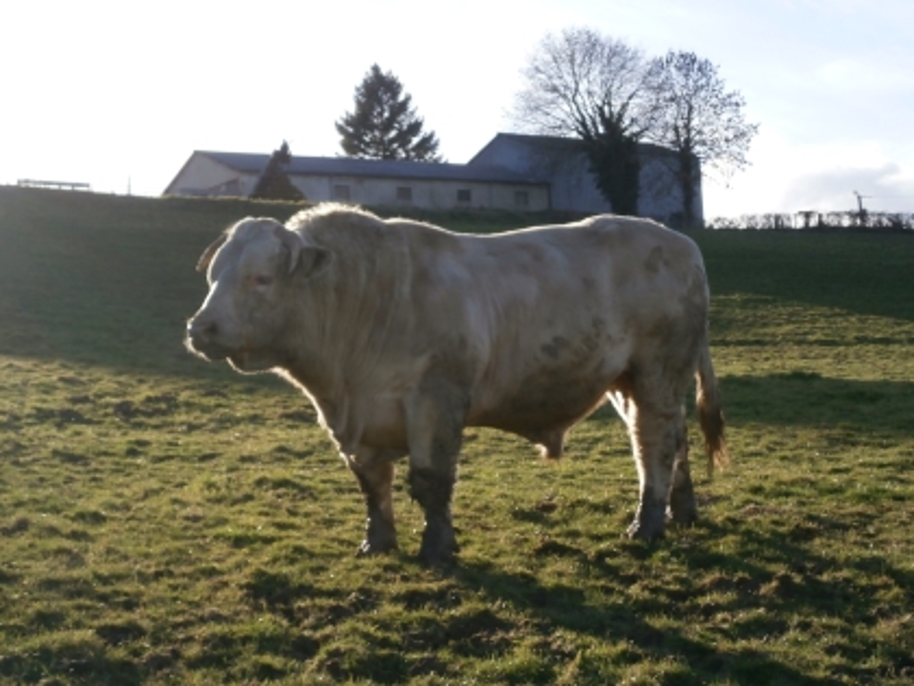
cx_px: 457
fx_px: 1584
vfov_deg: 24.4
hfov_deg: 32.2
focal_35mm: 60
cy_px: 343
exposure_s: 1/400
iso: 80
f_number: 3.9
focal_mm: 10.7
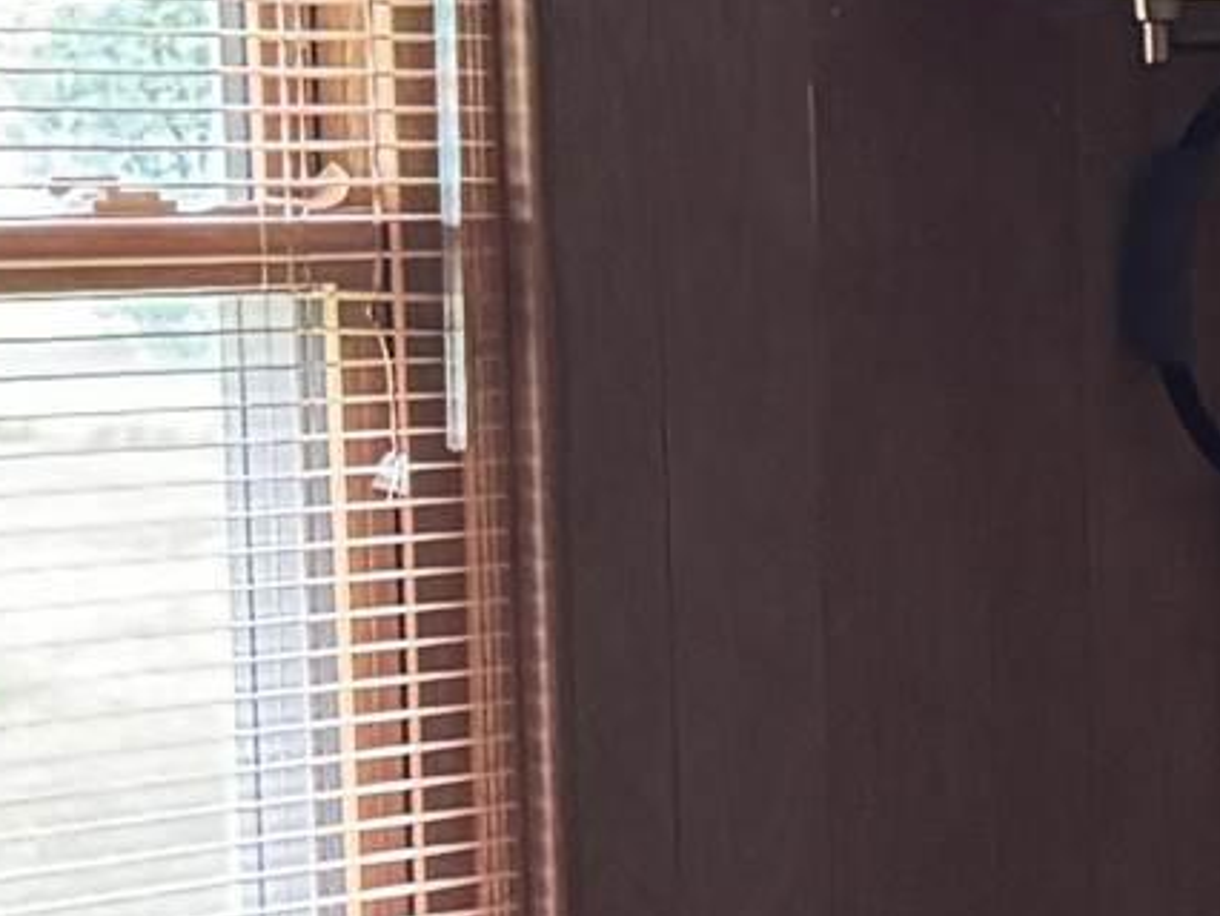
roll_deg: -0.9
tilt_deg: -7.5
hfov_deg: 10.3
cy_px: 842
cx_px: 2663
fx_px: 6101
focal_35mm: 173
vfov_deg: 8.6
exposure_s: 1/45
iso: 800
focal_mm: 6.76
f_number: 1.78
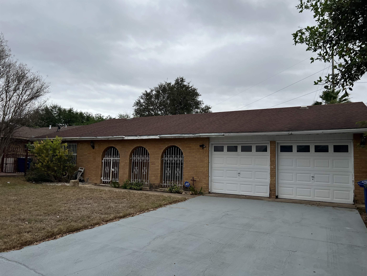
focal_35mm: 26
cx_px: 184
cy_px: 138
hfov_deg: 67.3
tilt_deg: +6.1
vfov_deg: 53.1
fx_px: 276
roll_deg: -0.4
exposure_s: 1/3831
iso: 50
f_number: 1.5
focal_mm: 5.7
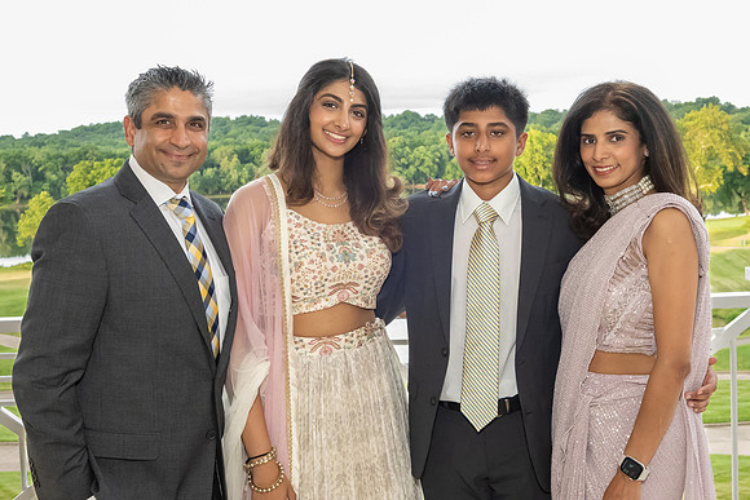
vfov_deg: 27.7
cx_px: 394
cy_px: 236
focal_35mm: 49
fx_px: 1014
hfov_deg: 40.6
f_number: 7.1
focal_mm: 31
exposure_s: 1/250
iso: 5000
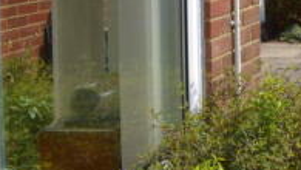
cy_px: -100
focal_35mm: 95
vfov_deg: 12.1
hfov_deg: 18.8
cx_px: 493
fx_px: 759
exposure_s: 1/200
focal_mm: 18
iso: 100
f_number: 6.3
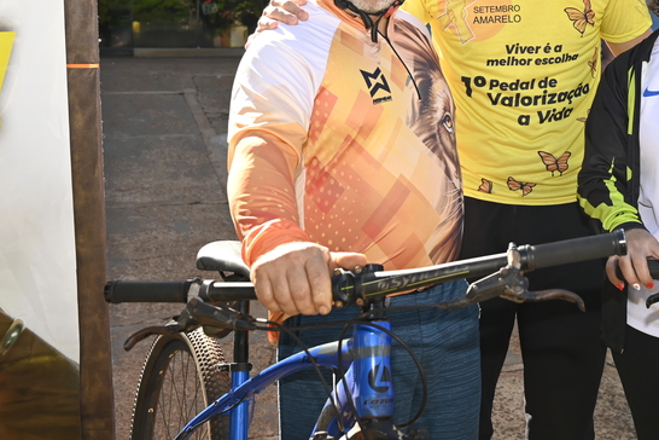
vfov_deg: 23.8
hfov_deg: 34.6
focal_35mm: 56
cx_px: 519
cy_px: 83
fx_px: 1025
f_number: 5.6
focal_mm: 34
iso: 125
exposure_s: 1/125
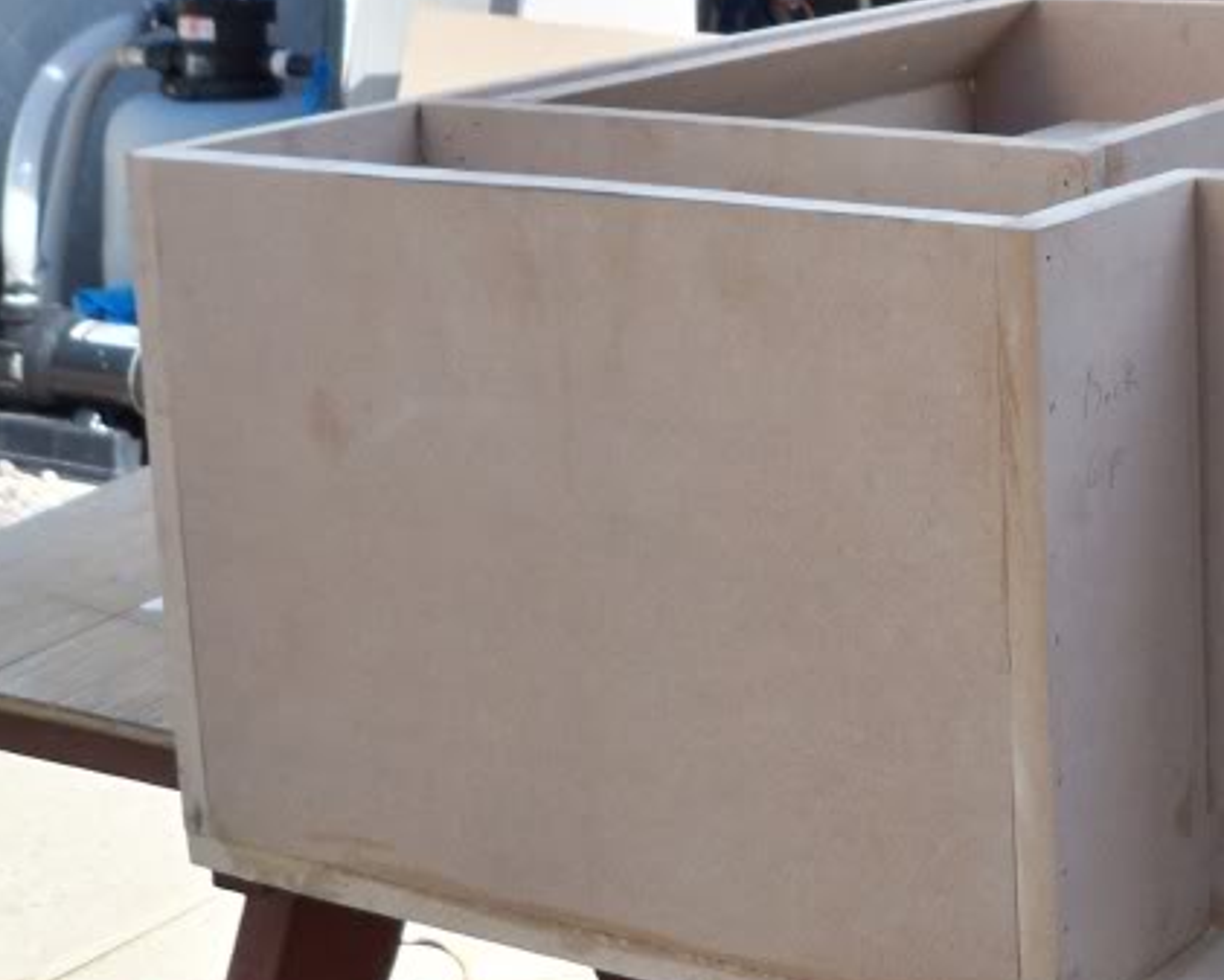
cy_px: 233
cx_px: 1140
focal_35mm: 83
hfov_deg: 22.4
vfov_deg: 18.4
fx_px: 3007
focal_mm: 6.3
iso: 64
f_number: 3.1
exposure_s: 1/200
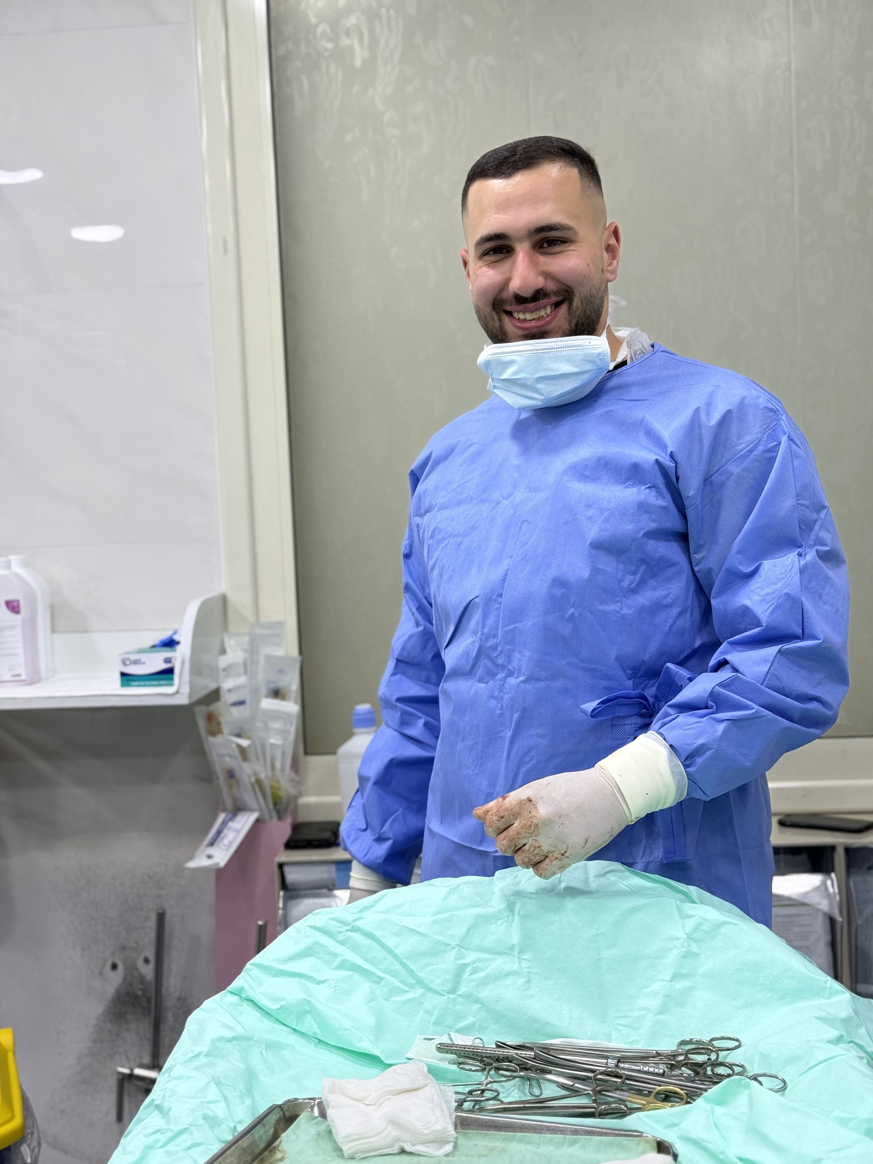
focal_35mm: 48
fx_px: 1614
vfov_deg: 39.7
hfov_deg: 30.3
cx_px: 436
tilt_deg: -2.0
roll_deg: +2.4
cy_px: 582
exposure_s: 1/126
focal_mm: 6.76
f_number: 1.78
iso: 50
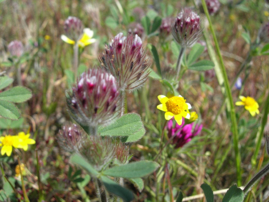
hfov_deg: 49.0
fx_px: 295
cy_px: 101
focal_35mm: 38
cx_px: 134
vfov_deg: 37.7
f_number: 4.8
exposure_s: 1/467
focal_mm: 7.8
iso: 64
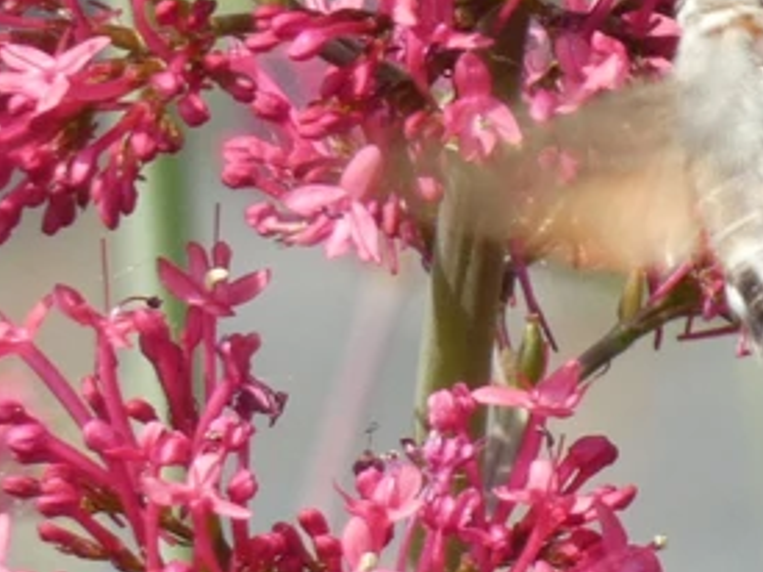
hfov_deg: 2.2
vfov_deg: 1.7
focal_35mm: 893
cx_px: 599
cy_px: -72
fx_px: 19675
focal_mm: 68.8
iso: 100
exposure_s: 1/80
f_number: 5.6
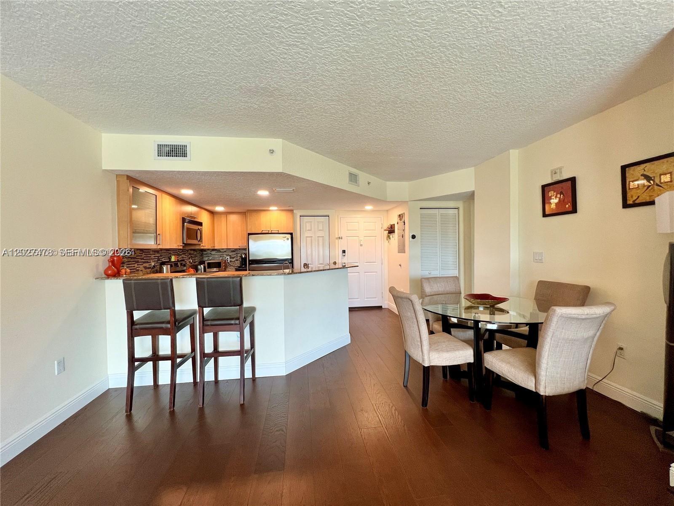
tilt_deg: -1.6
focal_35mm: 13
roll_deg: +1.0
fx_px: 253
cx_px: 337
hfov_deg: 106.2
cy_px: 253
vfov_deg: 89.9
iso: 160
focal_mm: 1.57
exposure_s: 1/120
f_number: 1.8
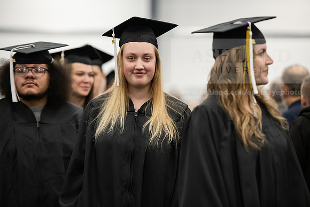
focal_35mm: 170
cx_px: 155
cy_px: 104
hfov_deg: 12.1
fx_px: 1464
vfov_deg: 8.1
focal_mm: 170
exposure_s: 1/200
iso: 3200
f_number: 3.2
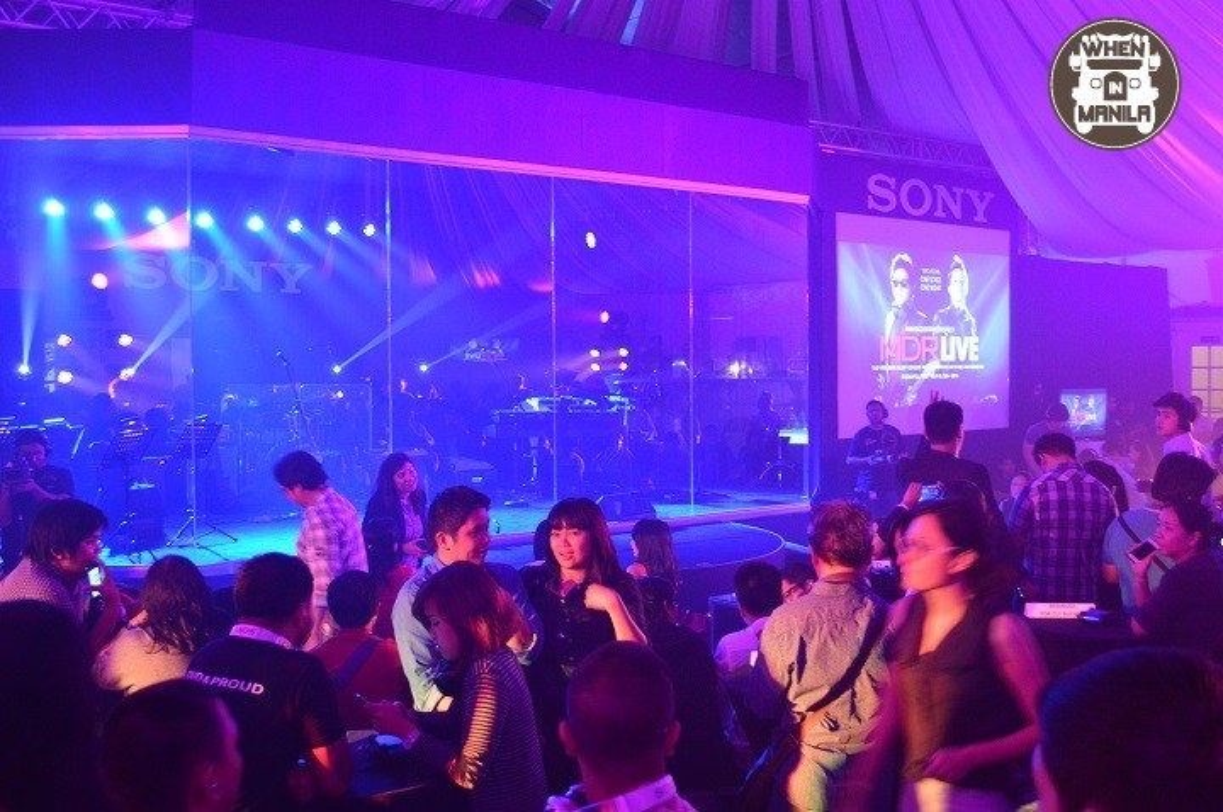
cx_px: 612
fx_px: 1323
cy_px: 406
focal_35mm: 39
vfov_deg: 34.1
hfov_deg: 49.6
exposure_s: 1/15
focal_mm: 26
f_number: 4.2
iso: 2200
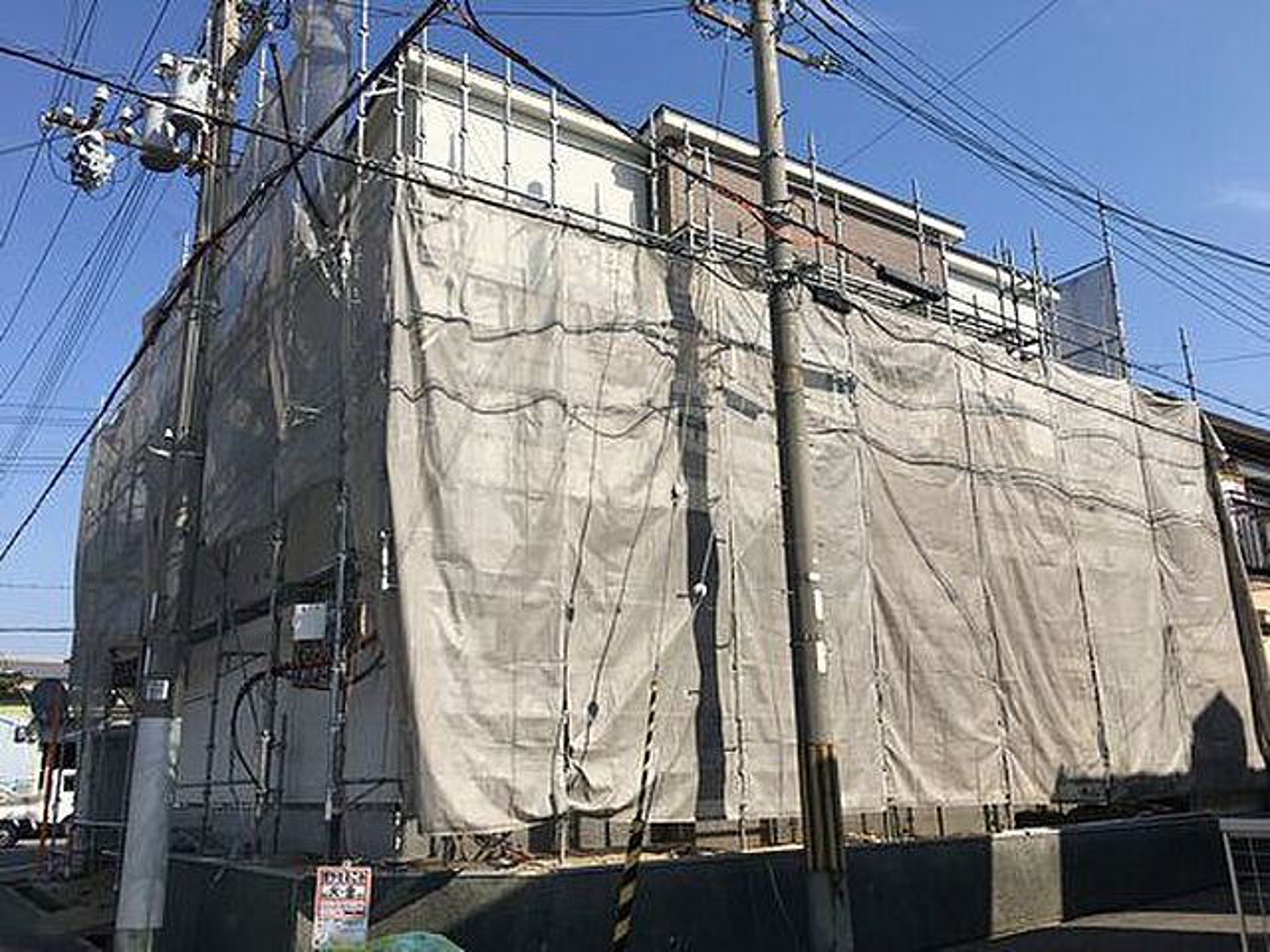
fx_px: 1064
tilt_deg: +16.0
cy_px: 476
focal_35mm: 29
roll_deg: +1.9
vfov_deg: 48.2
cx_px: 635
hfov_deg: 61.7
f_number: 2.2
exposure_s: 1/1709
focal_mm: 4.15
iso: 25
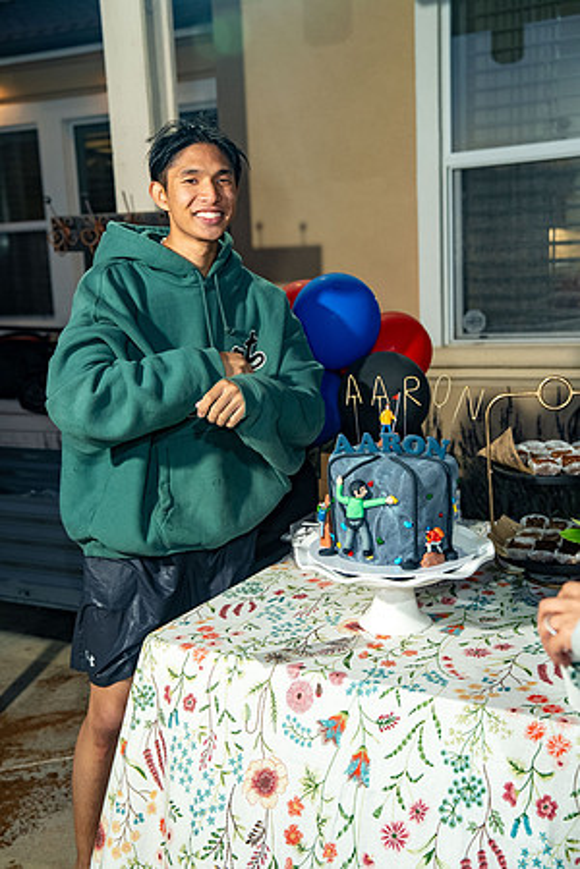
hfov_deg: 31.9
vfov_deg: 46.4
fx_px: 1015
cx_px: 290
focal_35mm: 42
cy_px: 434
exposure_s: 1/160
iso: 640
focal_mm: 42
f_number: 3.5
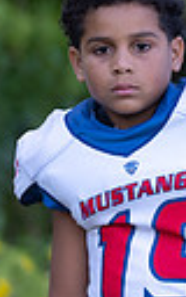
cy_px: 78
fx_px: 5093
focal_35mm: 628
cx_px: 379
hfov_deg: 2.1
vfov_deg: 3.3
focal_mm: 136
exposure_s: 1/320
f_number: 2.8
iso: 320
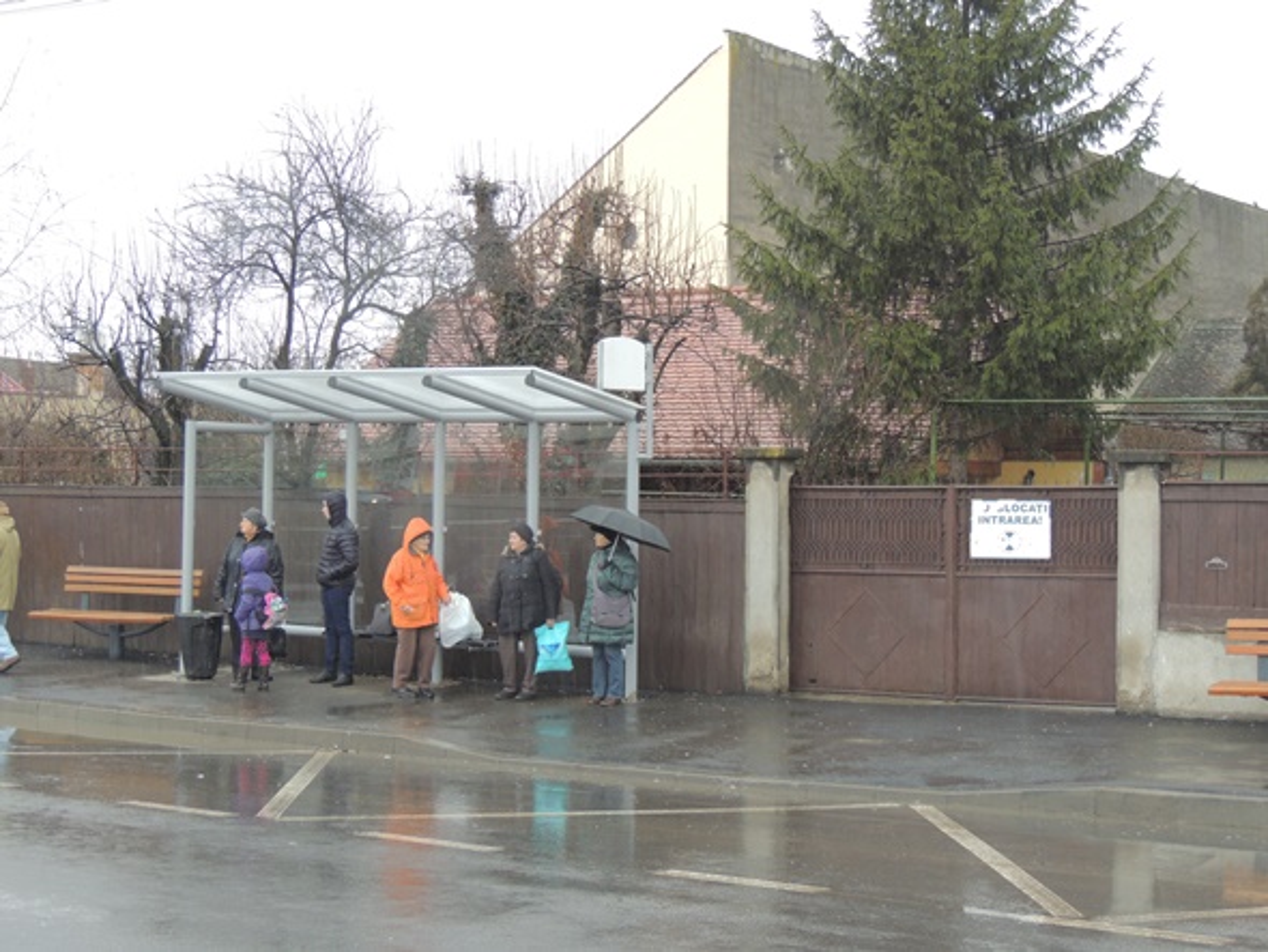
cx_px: 634
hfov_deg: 34.9
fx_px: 2015
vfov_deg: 26.6
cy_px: 476
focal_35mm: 55
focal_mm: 9.8
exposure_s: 1/60
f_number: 3.7
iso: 250
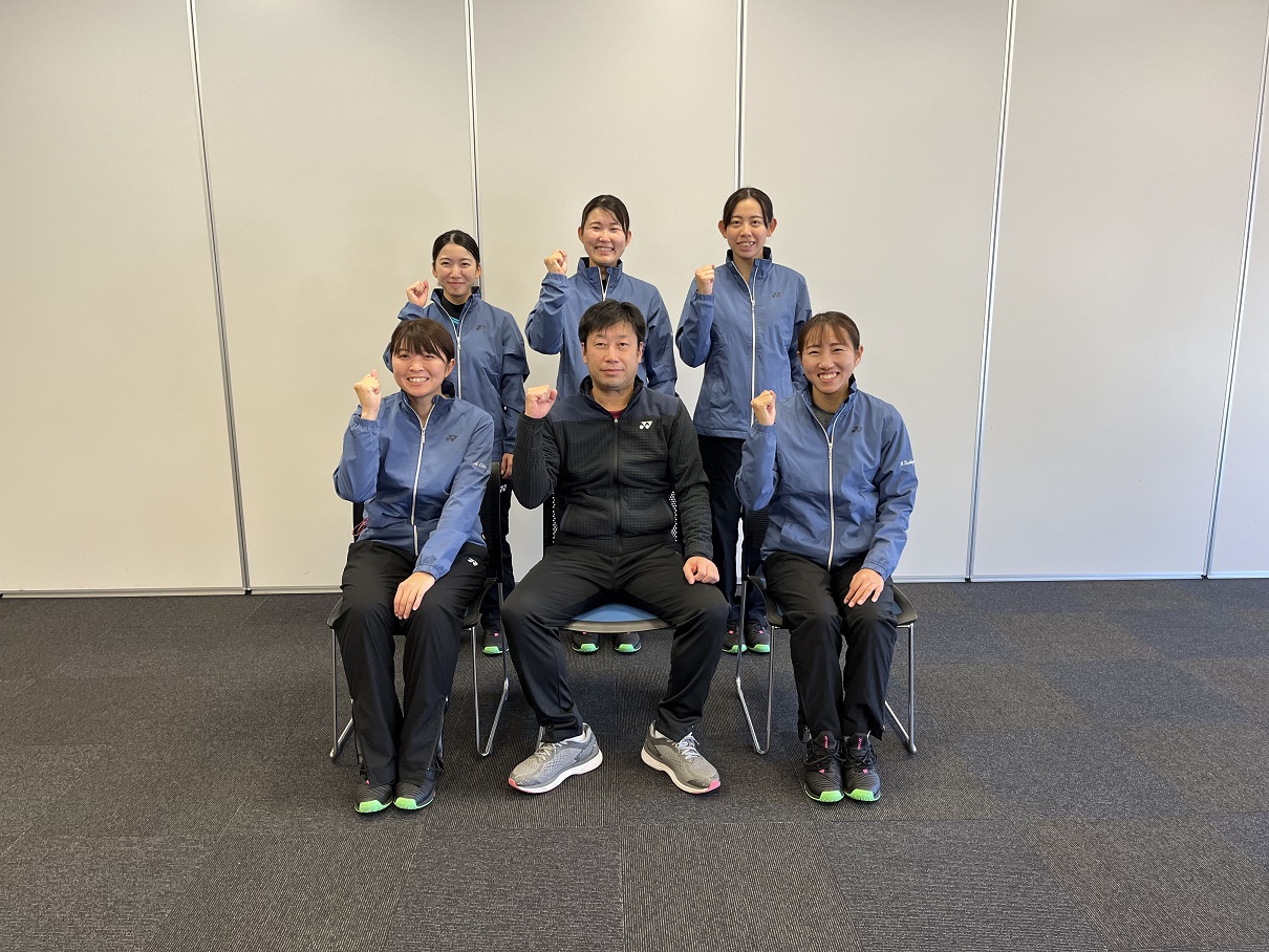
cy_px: 476
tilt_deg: -12.9
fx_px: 953
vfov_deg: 53.1
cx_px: 634
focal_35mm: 26
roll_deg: +1.2
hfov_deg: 67.3
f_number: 1.6
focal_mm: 5.1
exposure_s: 1/120
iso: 125
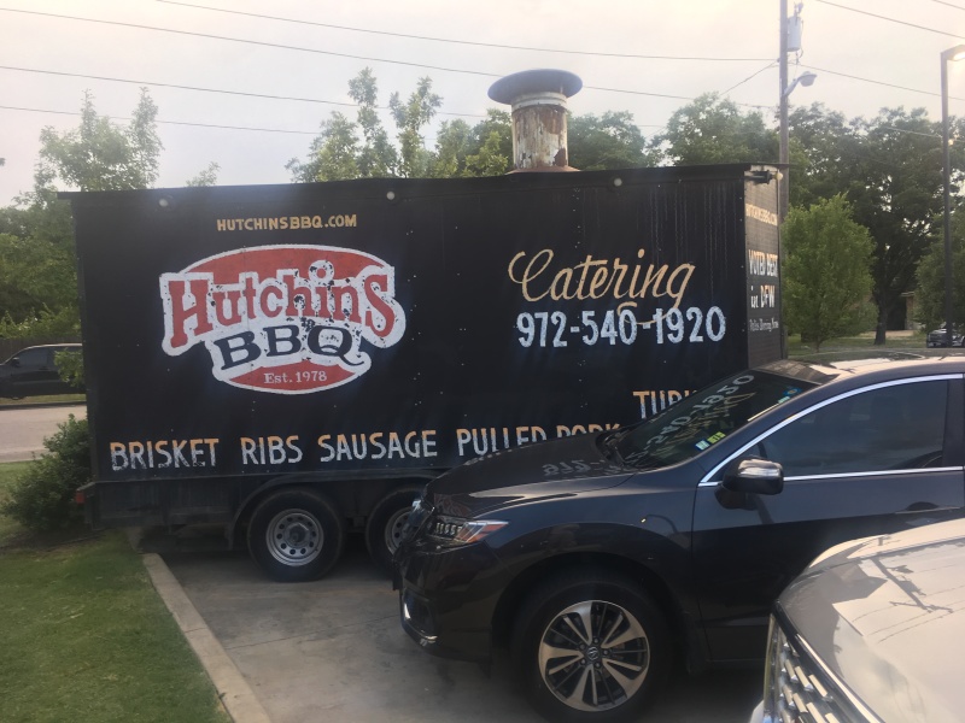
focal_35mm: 29
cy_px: 362
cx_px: 482
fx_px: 808
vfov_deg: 48.2
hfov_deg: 61.7
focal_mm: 4.15
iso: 25
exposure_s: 1/120
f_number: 2.2
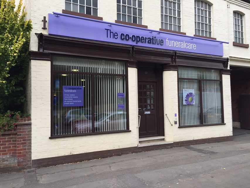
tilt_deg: +2.0
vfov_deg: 48.2
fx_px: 209
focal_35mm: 29
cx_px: 125
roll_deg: +0.8
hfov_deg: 61.7
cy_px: 94
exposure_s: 1/557
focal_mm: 4.15
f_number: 2.2
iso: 32
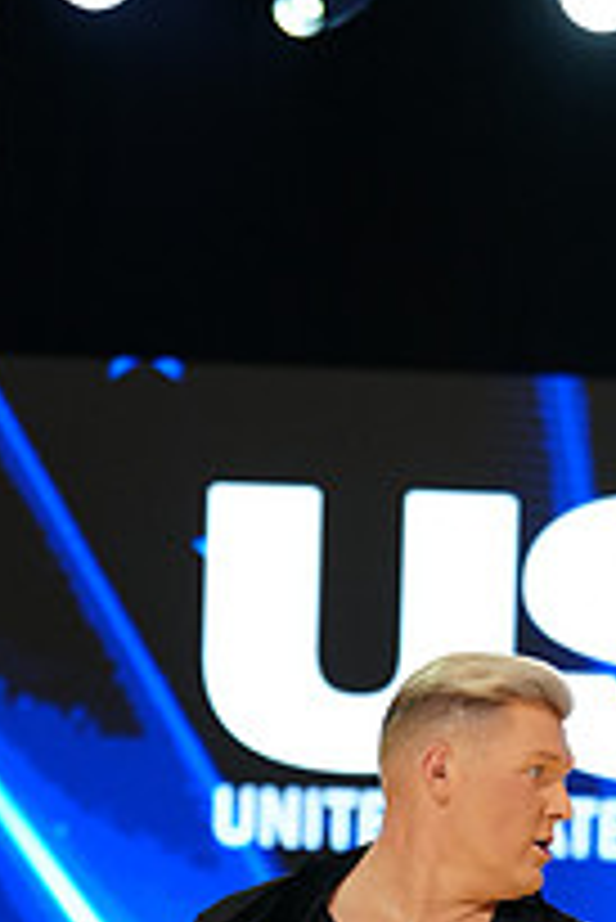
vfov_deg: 8.7
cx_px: 708
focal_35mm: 232
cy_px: 1223
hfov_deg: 5.9
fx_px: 5944
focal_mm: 82
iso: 1000
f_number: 2.8
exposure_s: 1/400
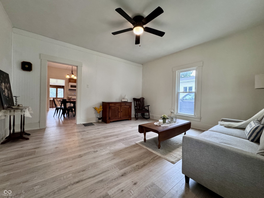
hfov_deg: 102.1
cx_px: 132
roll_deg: -2.0
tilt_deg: -1.1
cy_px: 99
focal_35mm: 14
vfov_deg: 85.7
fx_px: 107
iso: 320
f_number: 2.2
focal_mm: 2.22
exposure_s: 1/60
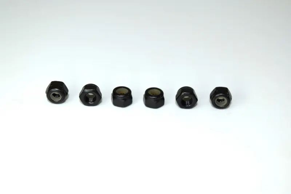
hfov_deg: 24.6
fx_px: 667
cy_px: 97
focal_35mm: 82
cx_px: 146
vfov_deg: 16.6
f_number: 8
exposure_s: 1/80
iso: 100
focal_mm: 55
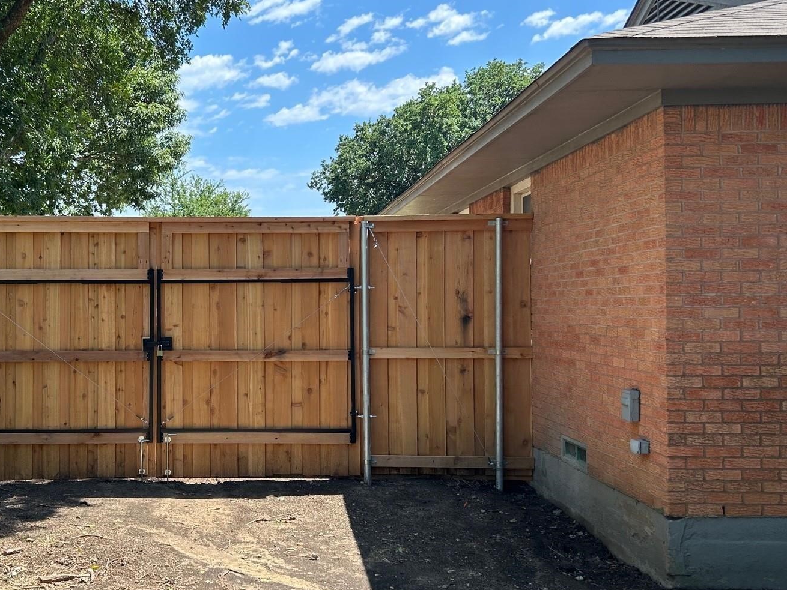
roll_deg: +0.6
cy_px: 290
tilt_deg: +0.6
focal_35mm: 40
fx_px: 910
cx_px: 223
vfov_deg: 36.0
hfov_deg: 45.6
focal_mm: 5.7
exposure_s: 1/1553
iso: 50
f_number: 1.5
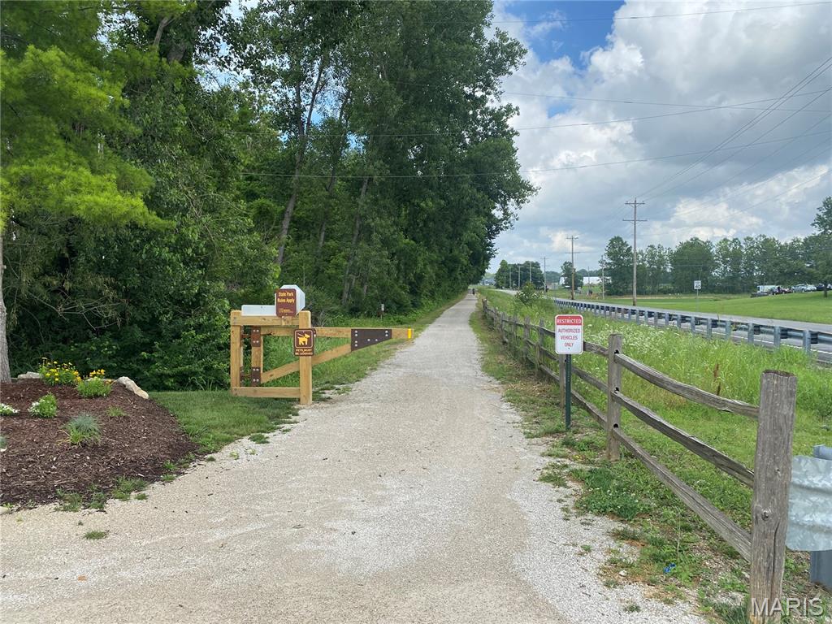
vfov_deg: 53.1
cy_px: 312
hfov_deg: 67.3
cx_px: 416
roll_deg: +0.7
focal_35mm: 26
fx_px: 625
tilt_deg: -2.7
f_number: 1.8
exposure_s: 1/1866
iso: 32
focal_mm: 4.25
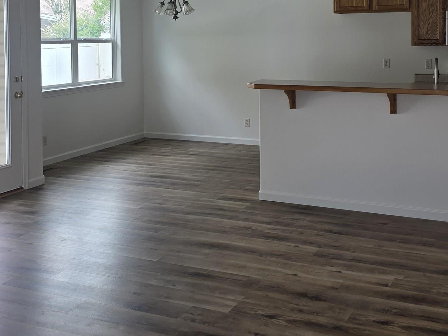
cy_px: 53
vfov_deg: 28.3
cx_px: 210
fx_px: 647
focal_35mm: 50
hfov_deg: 38.2
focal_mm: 6.3
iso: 64
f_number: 1.7
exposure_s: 1/120
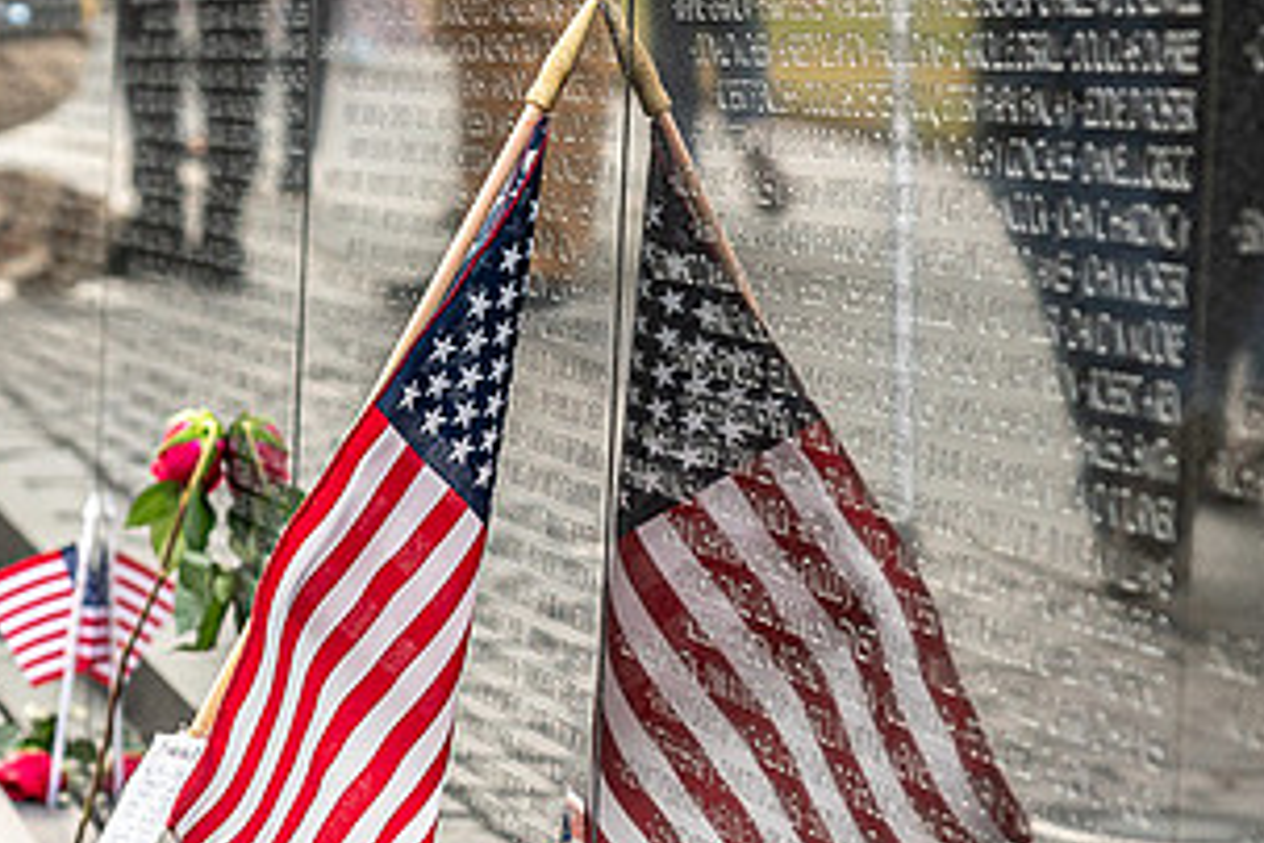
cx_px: 360
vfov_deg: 7.4
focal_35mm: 186
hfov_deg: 11.0
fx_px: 6530
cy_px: 587
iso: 500
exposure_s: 1/400
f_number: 5
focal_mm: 82
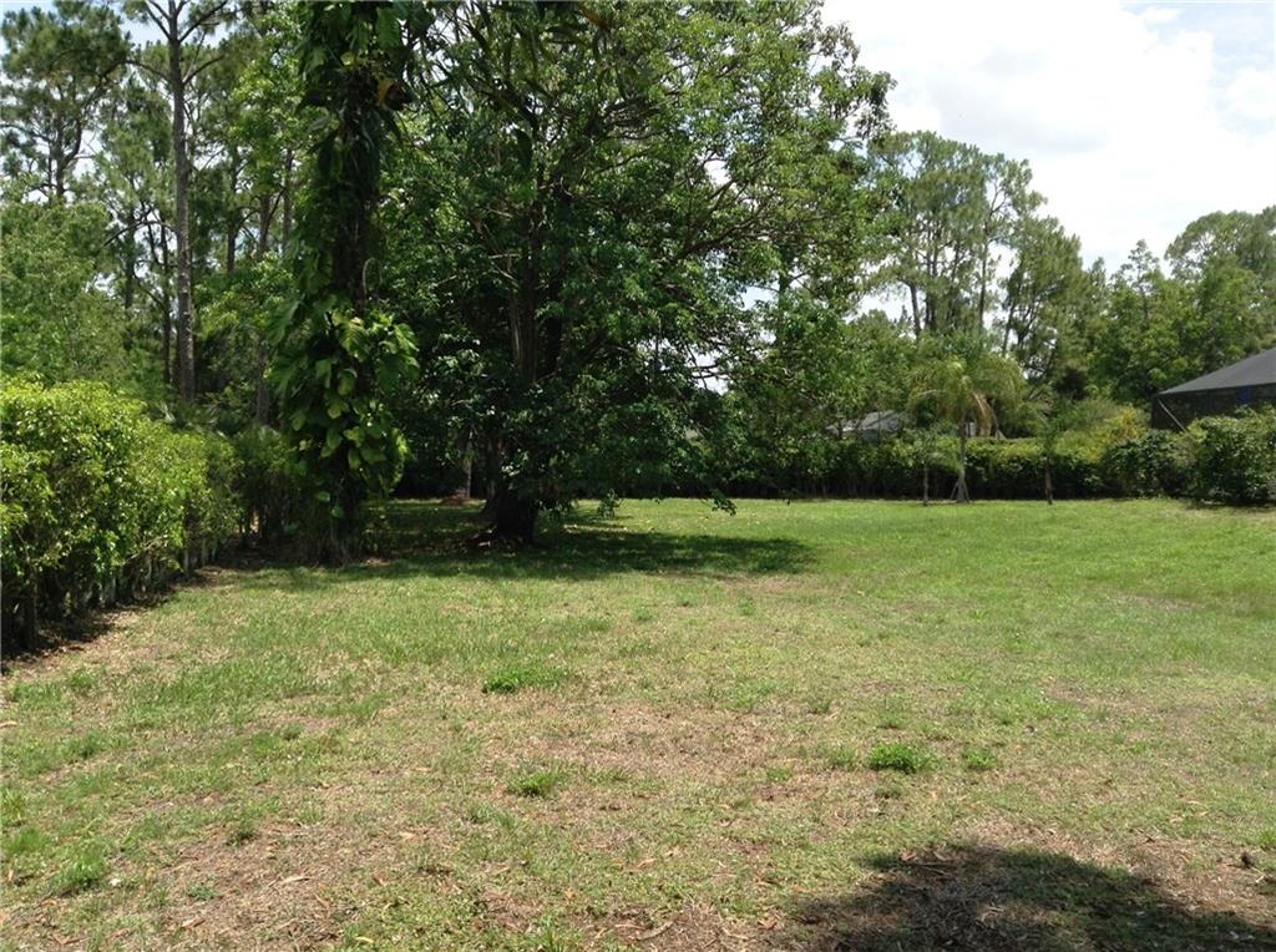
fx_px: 1214
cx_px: 638
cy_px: 476
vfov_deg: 42.8
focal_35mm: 33
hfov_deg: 55.4
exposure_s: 1/1034
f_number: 2.4
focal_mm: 3.3
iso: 25
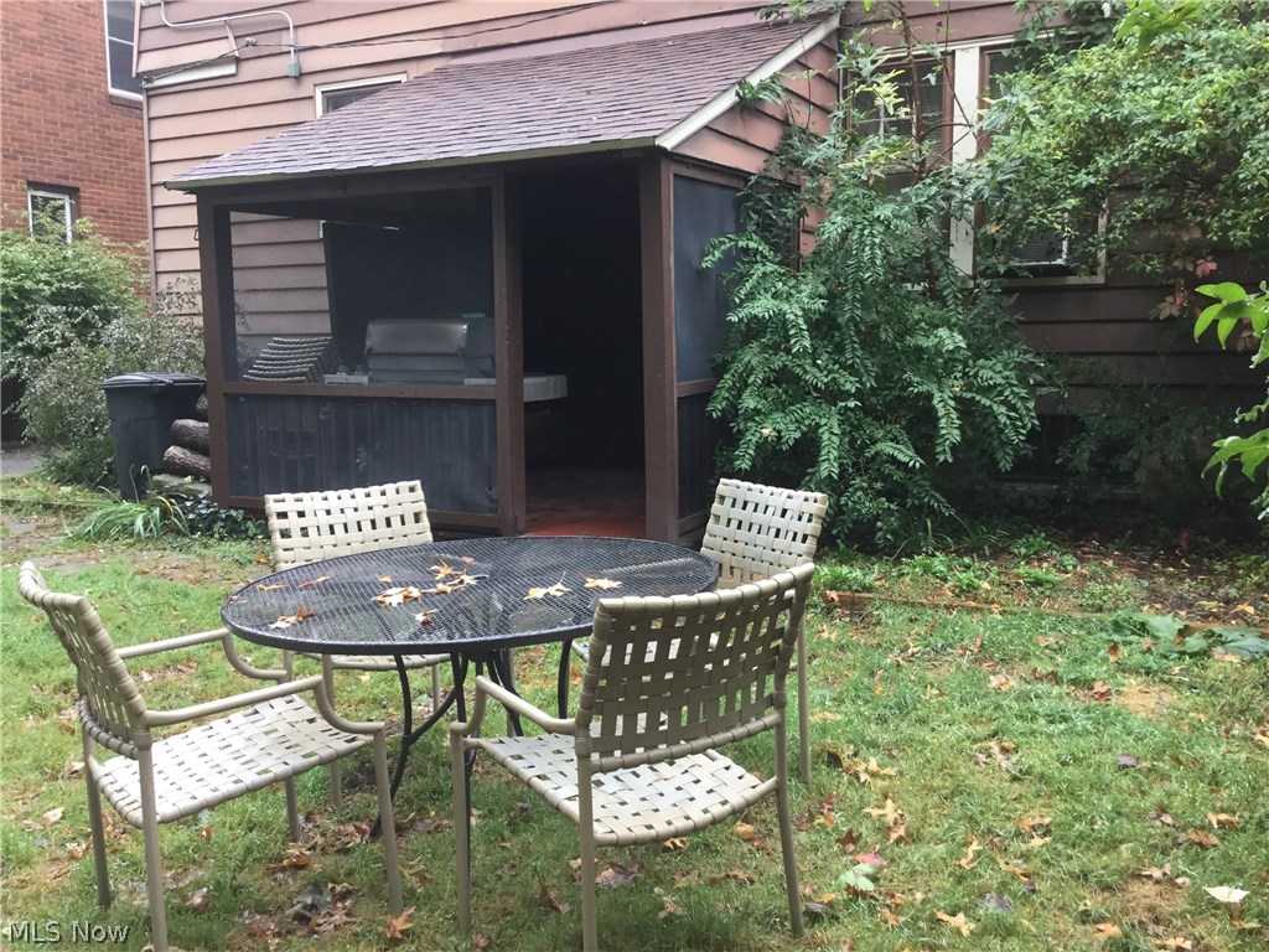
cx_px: 634
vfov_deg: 45.4
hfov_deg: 58.4
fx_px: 1136
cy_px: 476
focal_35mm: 31
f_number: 2.4
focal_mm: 3.3
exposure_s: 1/40
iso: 25
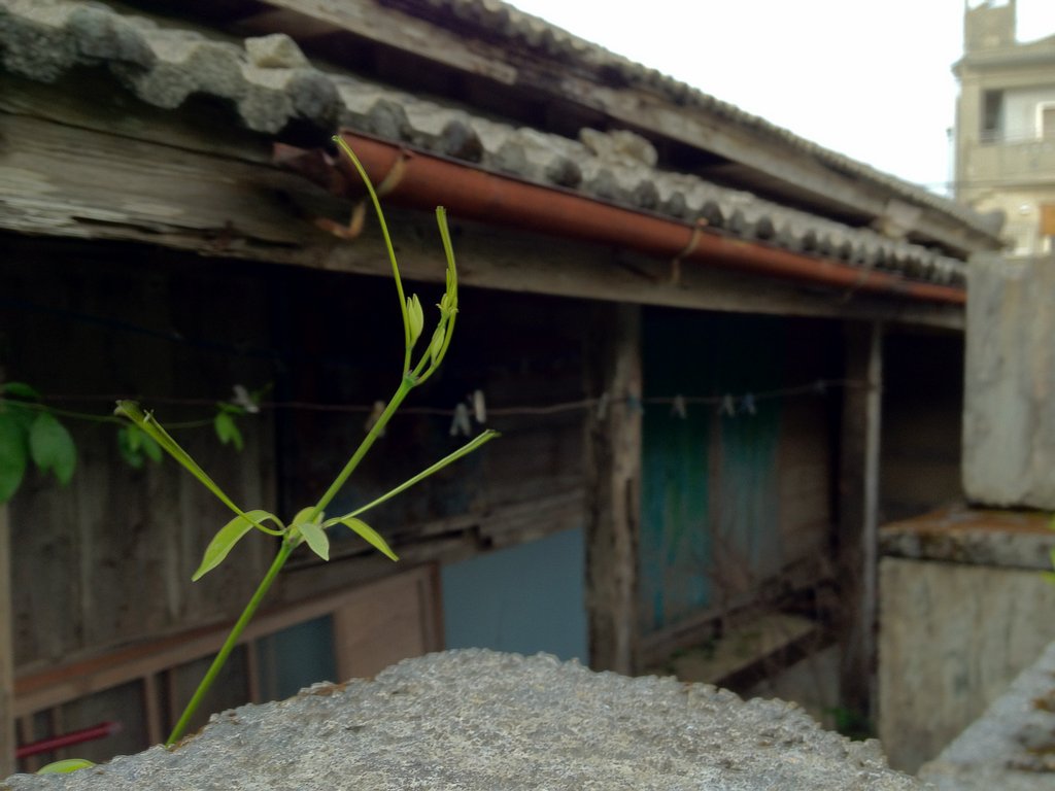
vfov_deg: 40.7
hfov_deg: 52.6
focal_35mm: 35
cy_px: 396
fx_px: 1067
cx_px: 528
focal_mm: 4.28
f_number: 2.4
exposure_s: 1/20
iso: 100
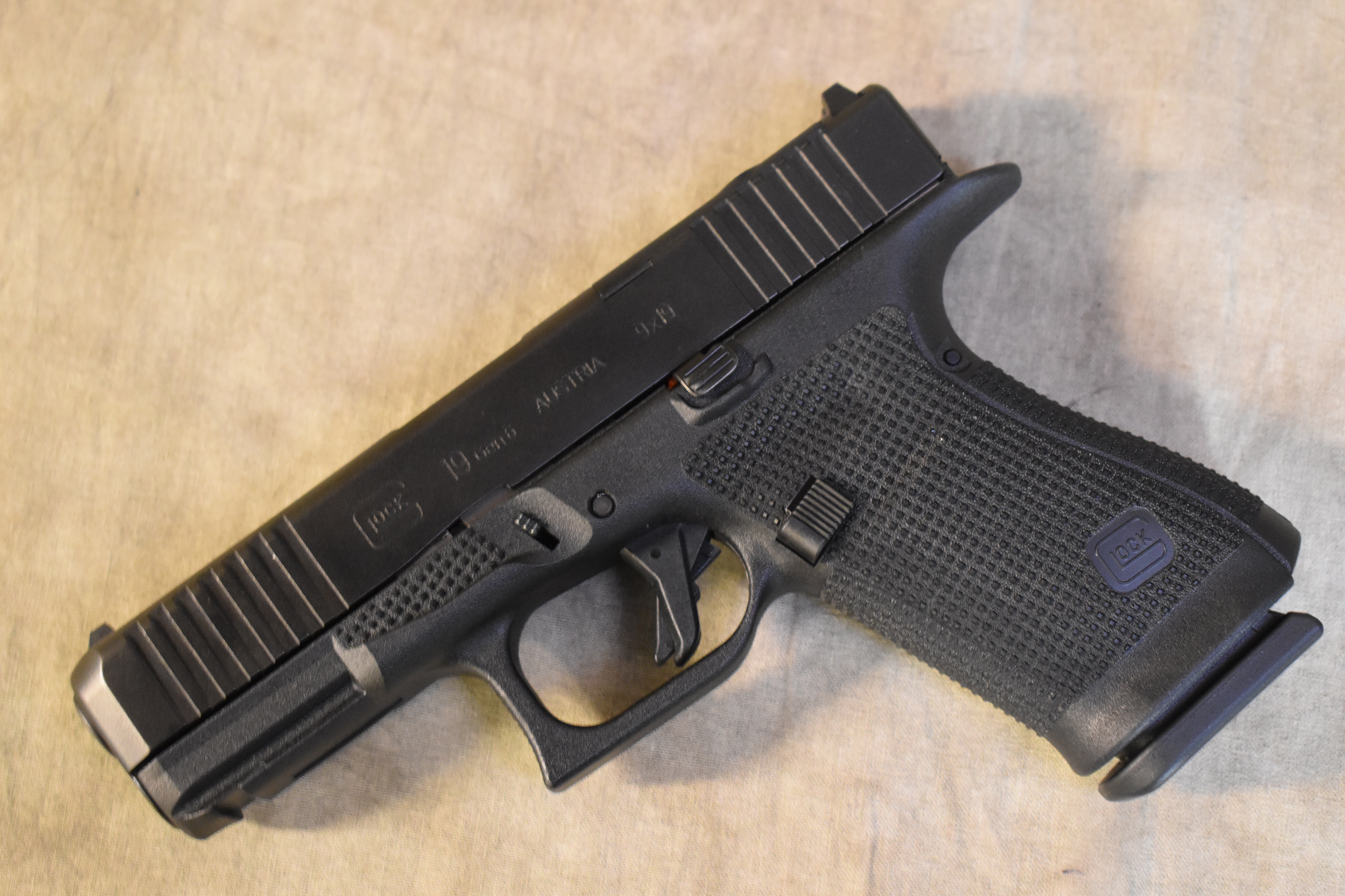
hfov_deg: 29.9
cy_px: 448
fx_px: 2522
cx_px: 672
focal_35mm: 68
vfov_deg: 20.2
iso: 3200
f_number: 5
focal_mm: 45
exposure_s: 1/13
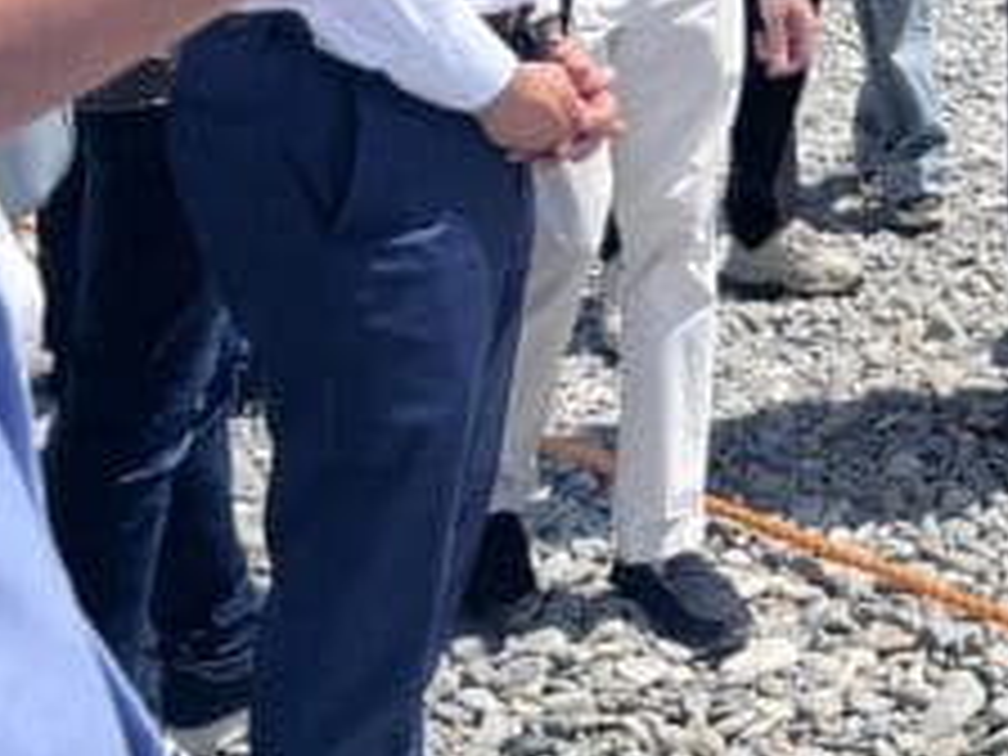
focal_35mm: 89
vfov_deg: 15.8
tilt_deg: -4.5
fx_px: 2592
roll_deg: -0.4
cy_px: -198
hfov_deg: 20.7
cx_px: 1184
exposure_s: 1/4310
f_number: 1.6
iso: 50
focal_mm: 5.1
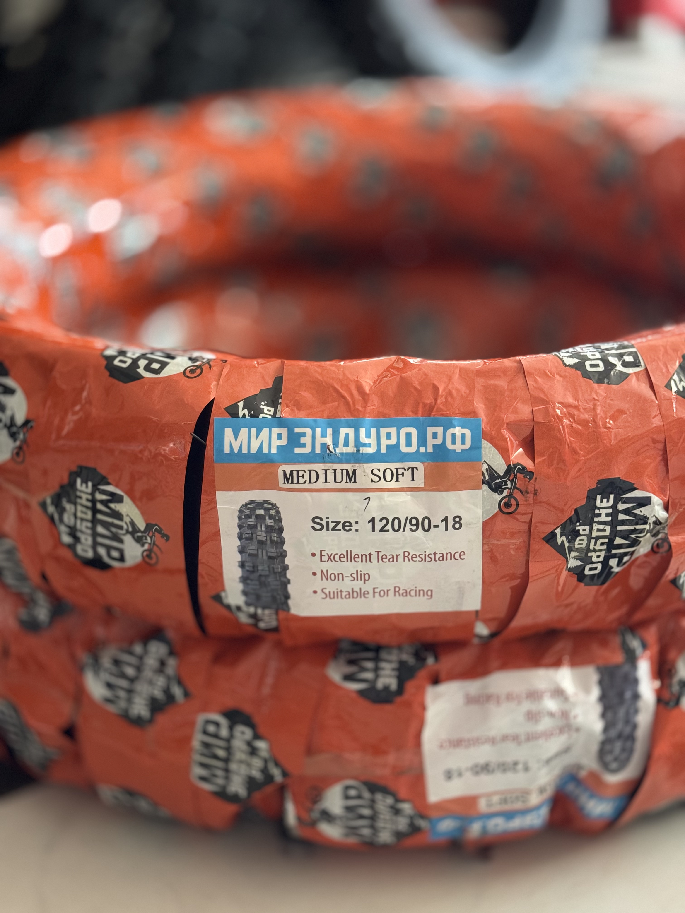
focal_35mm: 48
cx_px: 342
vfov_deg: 39.7
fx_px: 1266
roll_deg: +1.8
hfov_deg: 30.3
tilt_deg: -25.4
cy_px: 456
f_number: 1.78
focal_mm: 6.76
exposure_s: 1/30
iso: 640
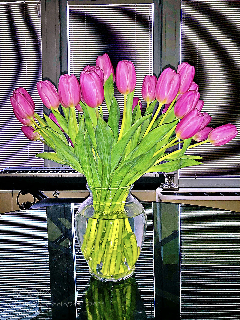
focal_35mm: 28
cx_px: 120
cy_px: 160
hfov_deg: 49.7
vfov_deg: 63.4
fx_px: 259
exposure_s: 1/15
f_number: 1.8
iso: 50
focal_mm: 4
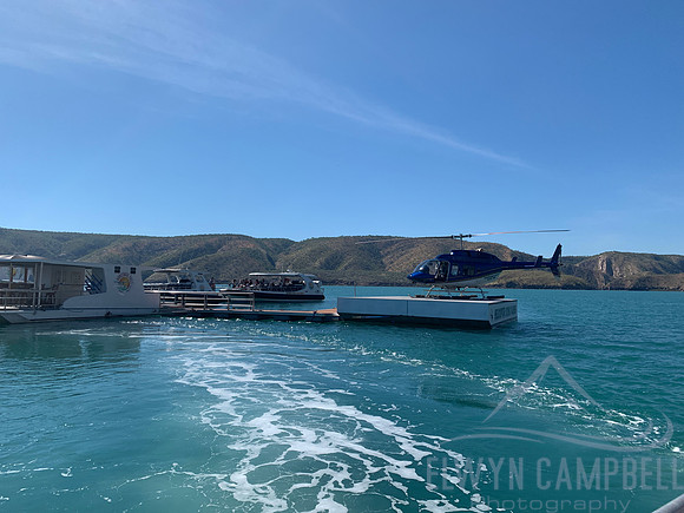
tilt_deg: +6.2
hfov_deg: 67.3
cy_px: 256
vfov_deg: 53.1
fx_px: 514
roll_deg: -2.2
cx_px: 342
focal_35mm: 26
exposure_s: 1/3650
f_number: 1.8
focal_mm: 4.25
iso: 25
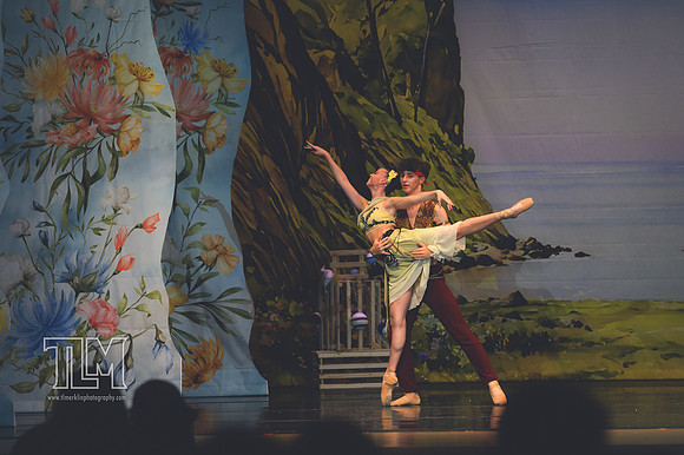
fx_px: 3836
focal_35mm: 202
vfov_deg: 6.8
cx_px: 342
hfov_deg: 10.2
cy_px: 228
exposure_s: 1/500
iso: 900
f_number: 2.8
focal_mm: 135
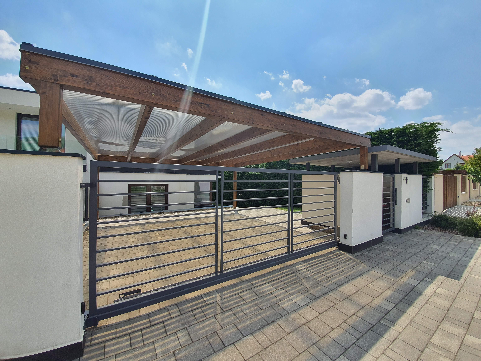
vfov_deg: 89.9
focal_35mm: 13
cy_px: 180
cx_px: 240
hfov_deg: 106.2
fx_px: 181
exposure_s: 1/1284
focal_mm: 1.8
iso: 50
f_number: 2.2
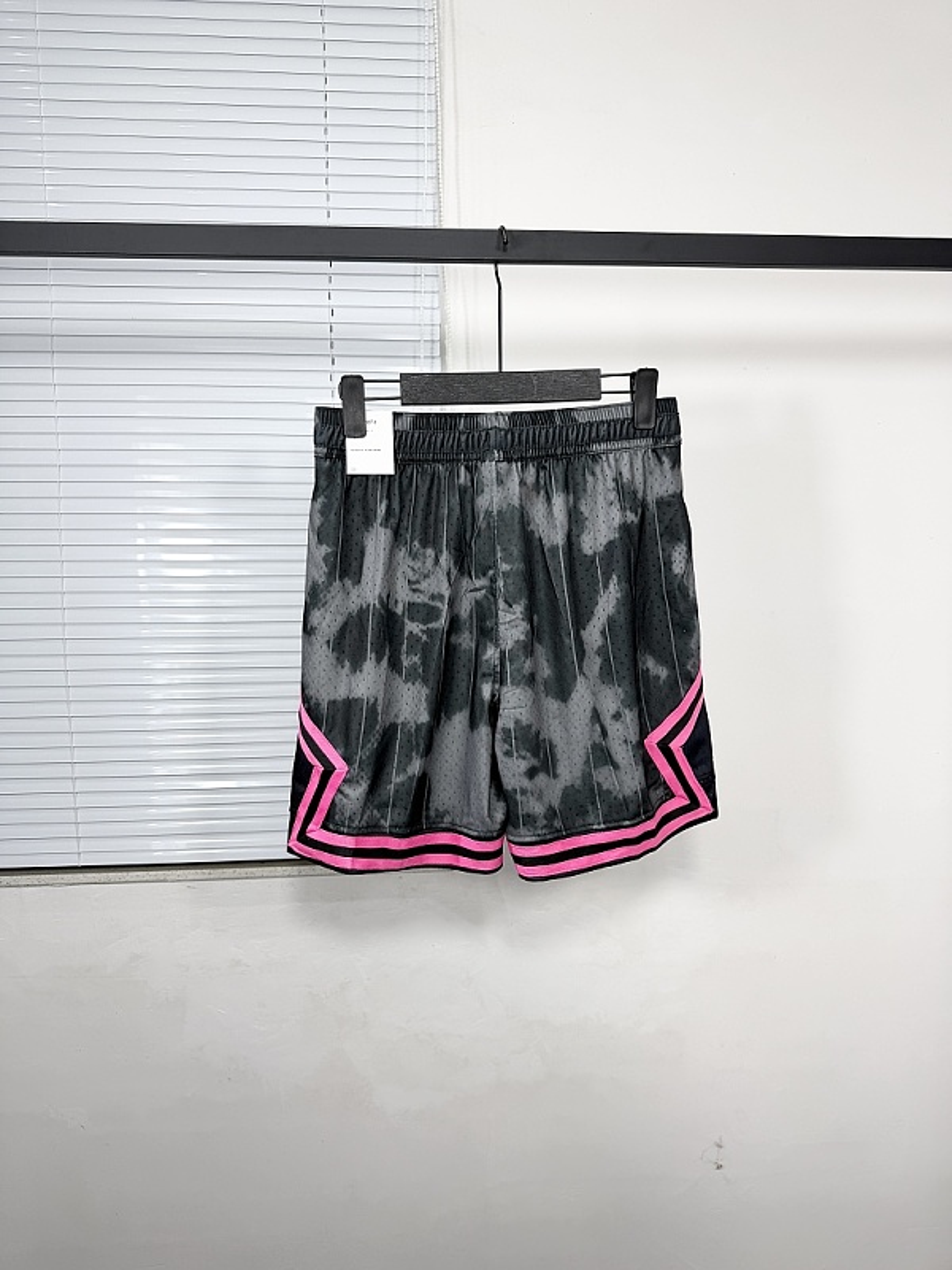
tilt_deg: -5.6
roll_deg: +1.0
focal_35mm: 24
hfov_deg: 56.8
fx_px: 880
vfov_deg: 71.6
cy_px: 635
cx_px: 476
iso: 80
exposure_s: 1/379
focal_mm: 6.76
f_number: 1.78
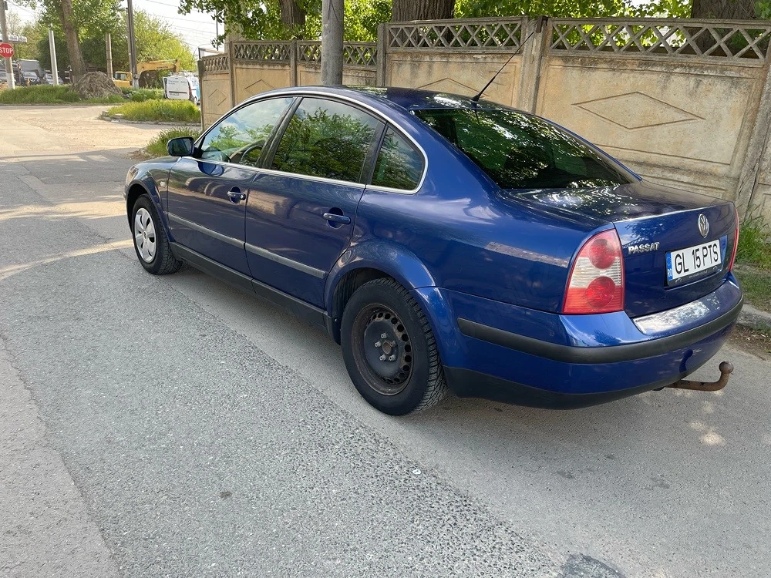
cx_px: 386
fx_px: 557
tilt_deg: -19.1
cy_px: 289
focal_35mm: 25
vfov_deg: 54.9
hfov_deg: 69.4
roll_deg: -4.5
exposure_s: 1/373
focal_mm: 5.1
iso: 32
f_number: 1.6
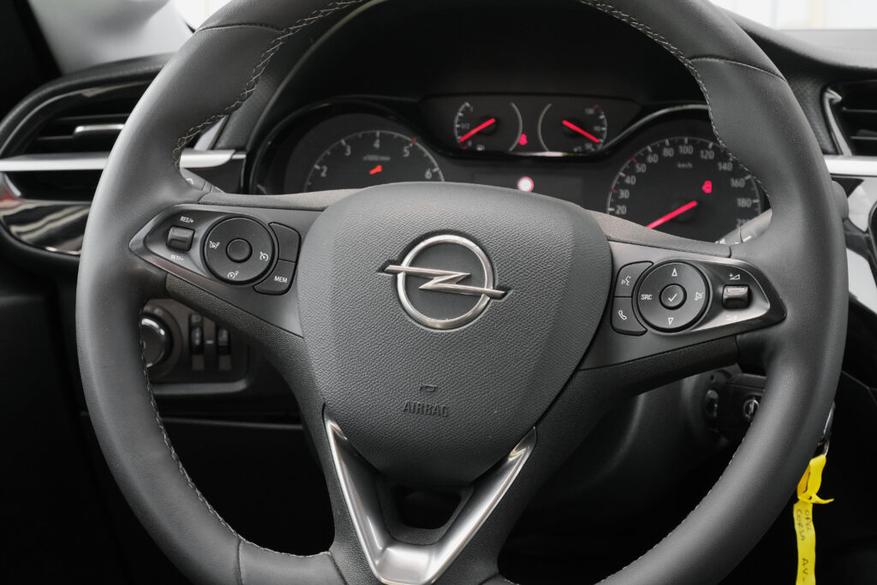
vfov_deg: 20.0
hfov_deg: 29.7
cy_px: 292
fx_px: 1657
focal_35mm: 68
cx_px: 438
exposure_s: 1/125
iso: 2000
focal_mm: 45
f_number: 7.1
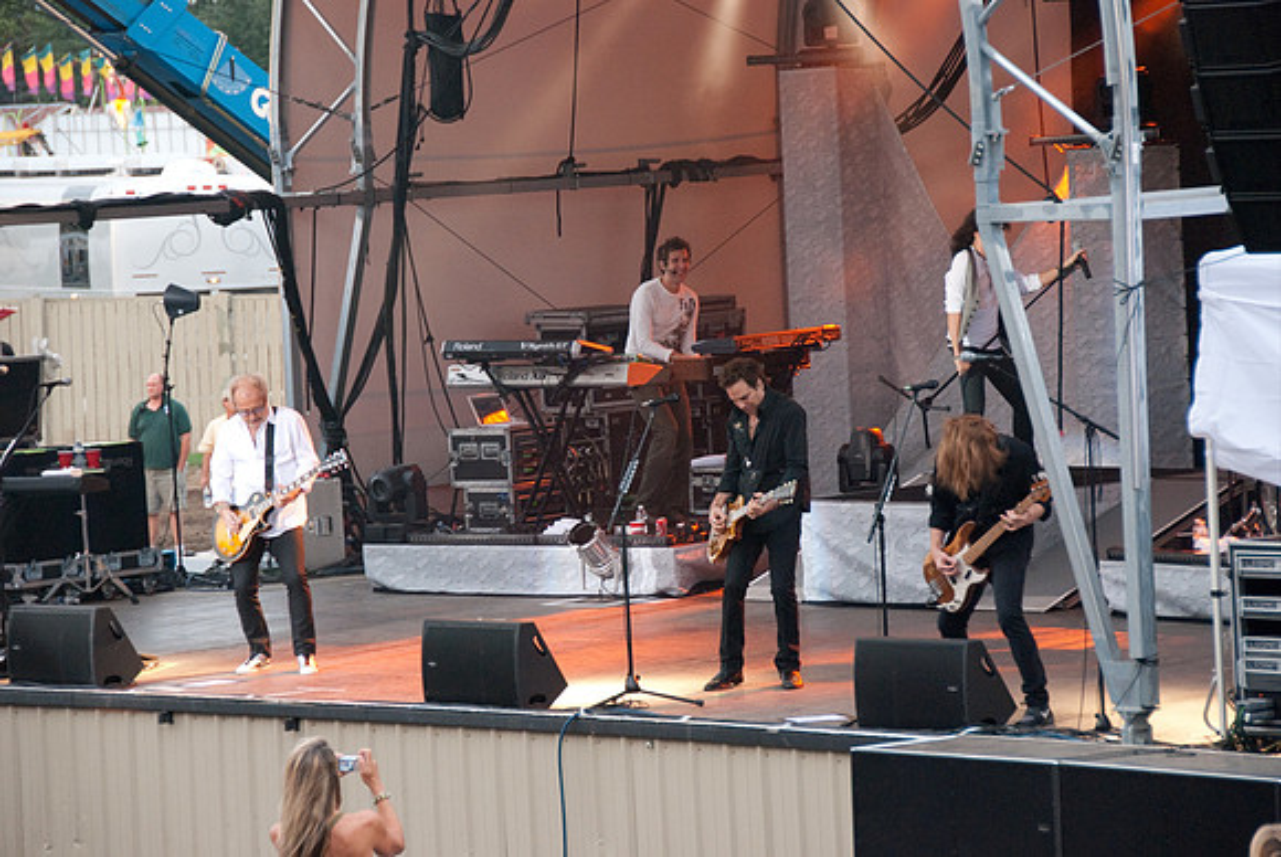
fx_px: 5984
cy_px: 428
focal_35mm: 168
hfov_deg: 12.2
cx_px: 640
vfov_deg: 8.2
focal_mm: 112
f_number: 5.6
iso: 800
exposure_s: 1/60
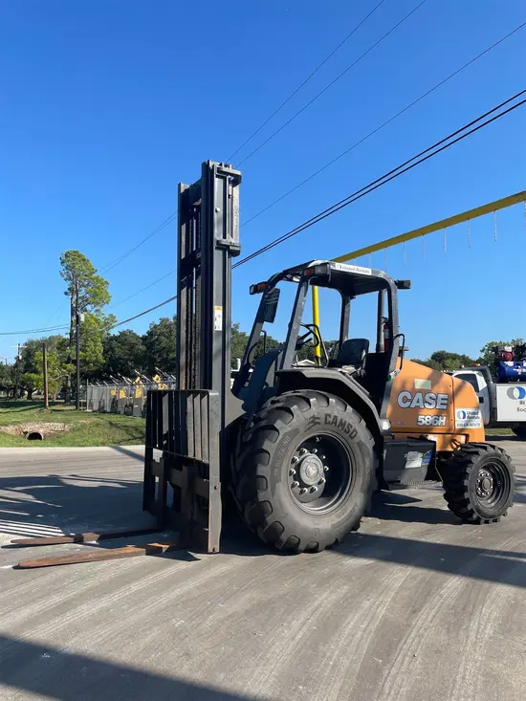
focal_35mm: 26
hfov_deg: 53.1
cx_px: 263
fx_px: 527
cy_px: 350
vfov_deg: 67.3
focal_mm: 4.2
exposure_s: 1/3300
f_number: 1.6
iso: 50
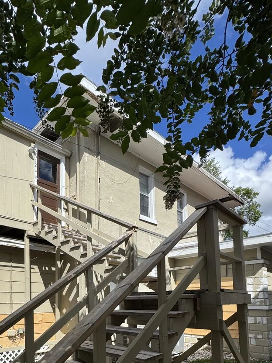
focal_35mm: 23
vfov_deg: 67.6
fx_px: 241
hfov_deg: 56.2
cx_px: 71
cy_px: 285
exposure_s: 1/2584
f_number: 2.2
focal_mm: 2.22
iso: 40
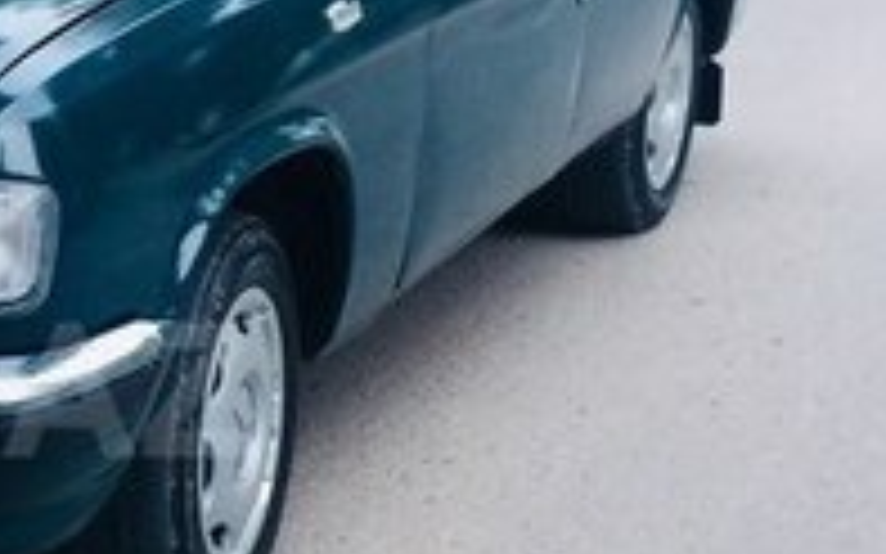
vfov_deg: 12.7
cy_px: 390
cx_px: -216
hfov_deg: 18.9
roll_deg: -0.3
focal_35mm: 103
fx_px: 2486
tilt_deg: -17.2
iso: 64
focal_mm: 4.15
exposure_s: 1/100
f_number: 2.2
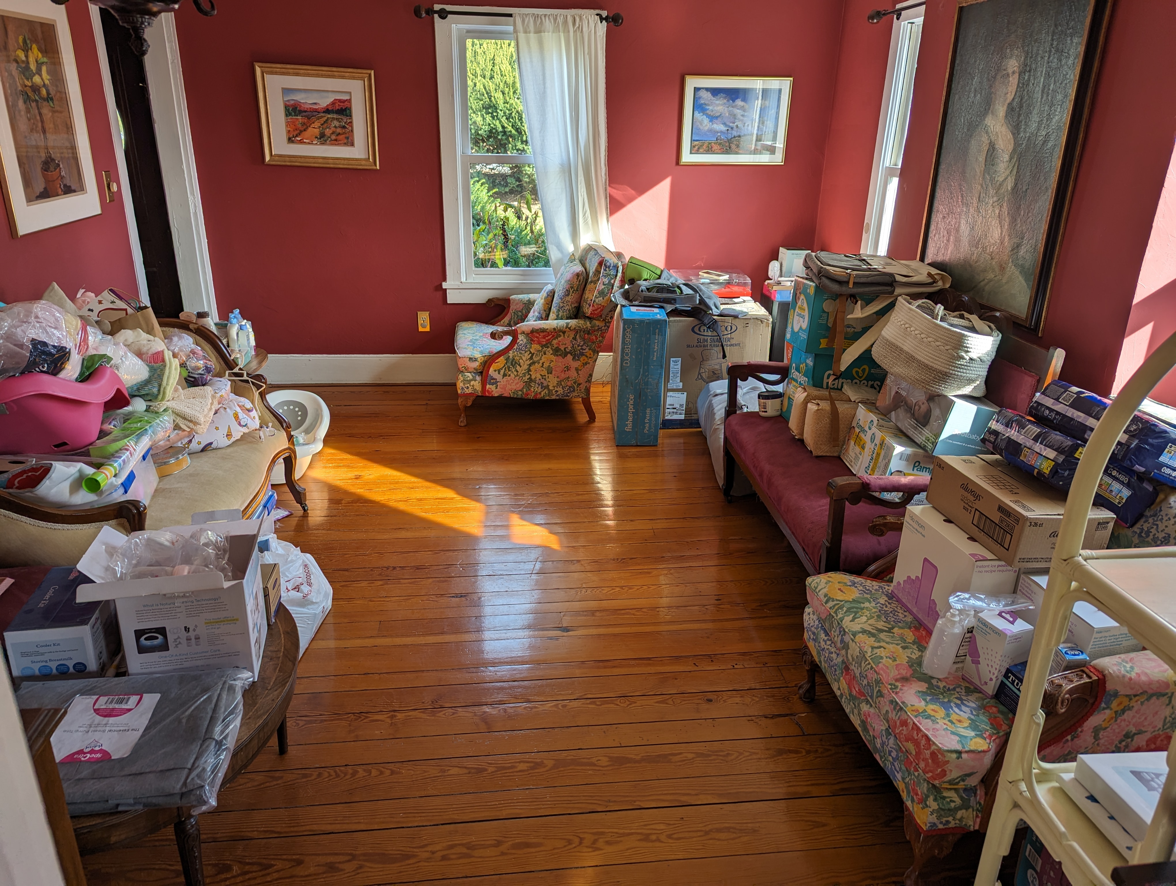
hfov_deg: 71.5
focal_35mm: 24
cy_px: 443
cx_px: 588
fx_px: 816
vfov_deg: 56.9
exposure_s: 1/248
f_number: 1.85
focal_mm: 6.81
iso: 62
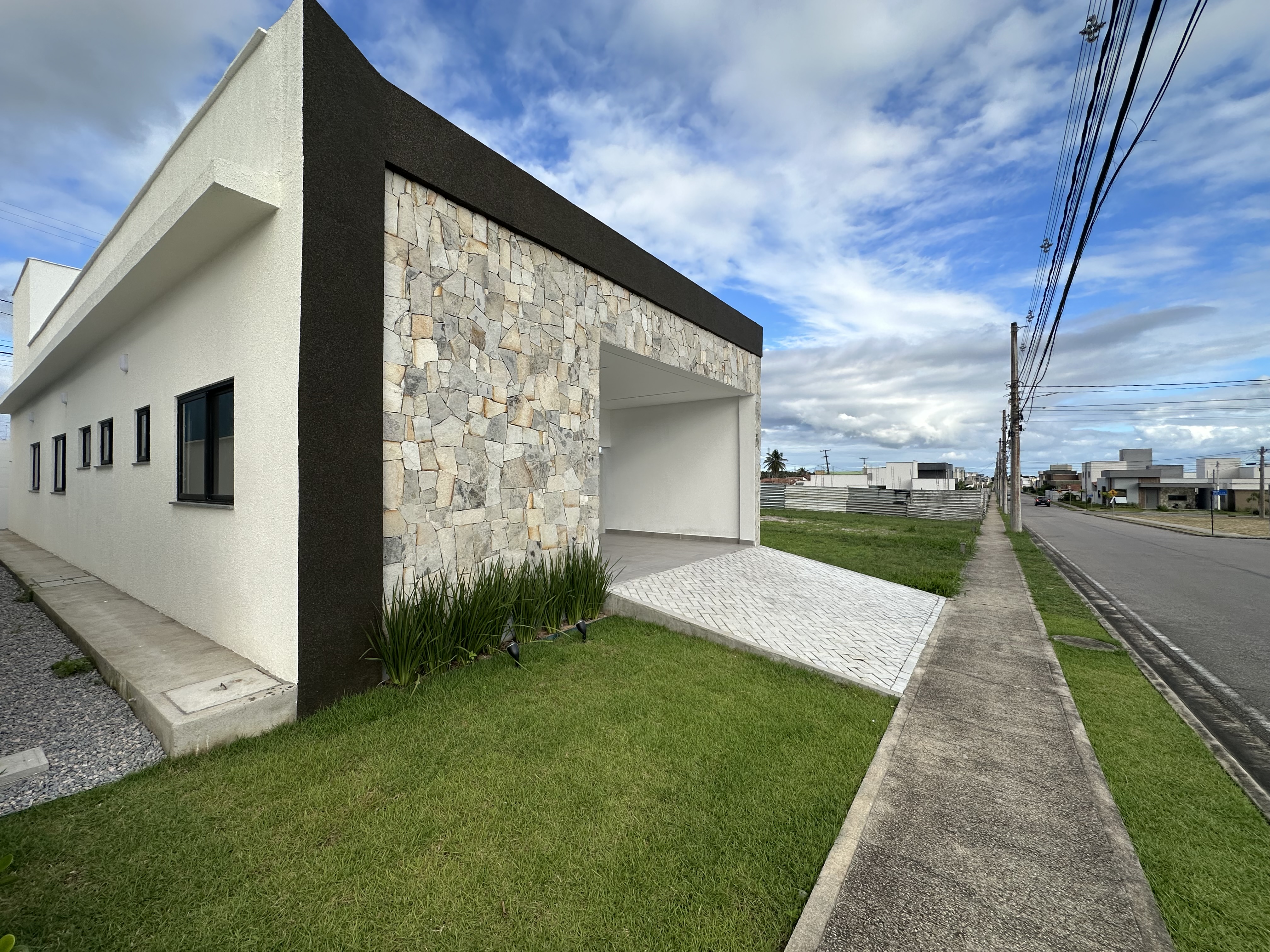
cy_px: 476
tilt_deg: +0.6
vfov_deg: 85.7
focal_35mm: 14
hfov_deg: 102.1
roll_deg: +0.3
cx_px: 635
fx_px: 514
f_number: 2.2
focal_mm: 2.22
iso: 50
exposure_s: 1/1473
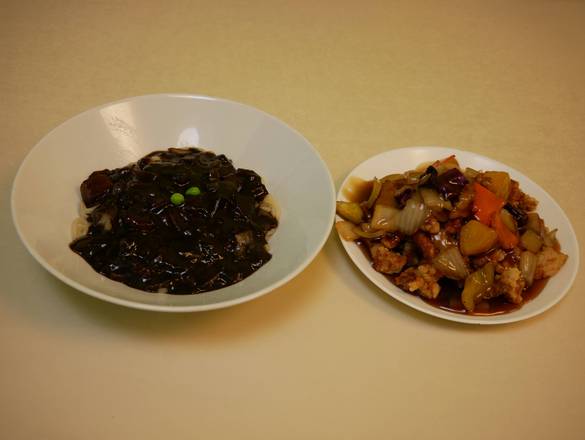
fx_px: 744
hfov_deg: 42.9
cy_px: 220
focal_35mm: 44
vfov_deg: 32.9
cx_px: 292
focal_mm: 22
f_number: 4.2
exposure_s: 1/8
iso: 200
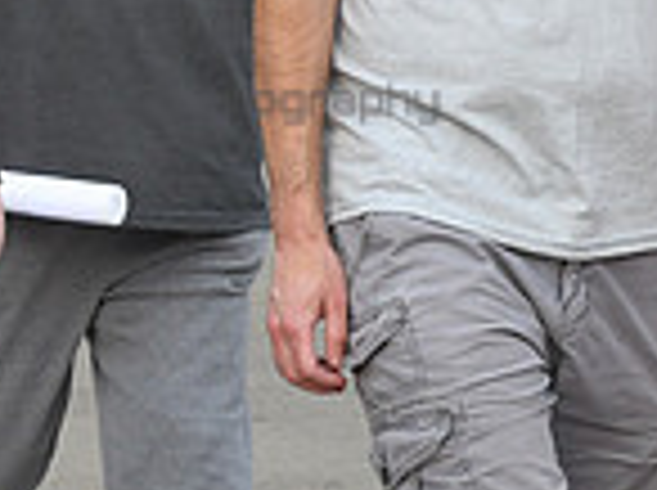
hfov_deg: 1.9
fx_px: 20141
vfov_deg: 1.4
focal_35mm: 1063
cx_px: -279
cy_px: -47
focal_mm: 185
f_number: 9
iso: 1250
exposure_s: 1/250
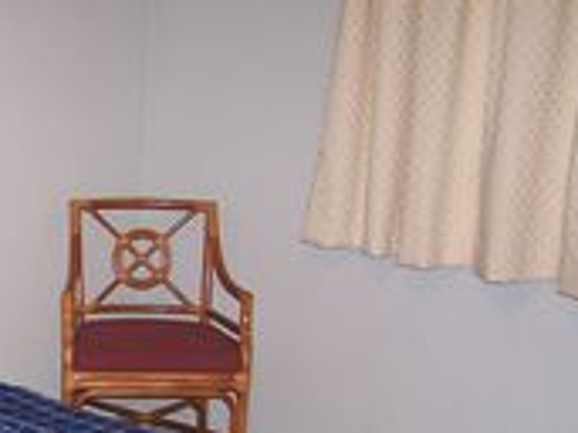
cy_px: 379
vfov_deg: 17.7
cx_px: -34
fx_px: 1368
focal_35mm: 82
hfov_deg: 22.7
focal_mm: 6.3
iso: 140
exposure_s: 1/60
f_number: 2.8
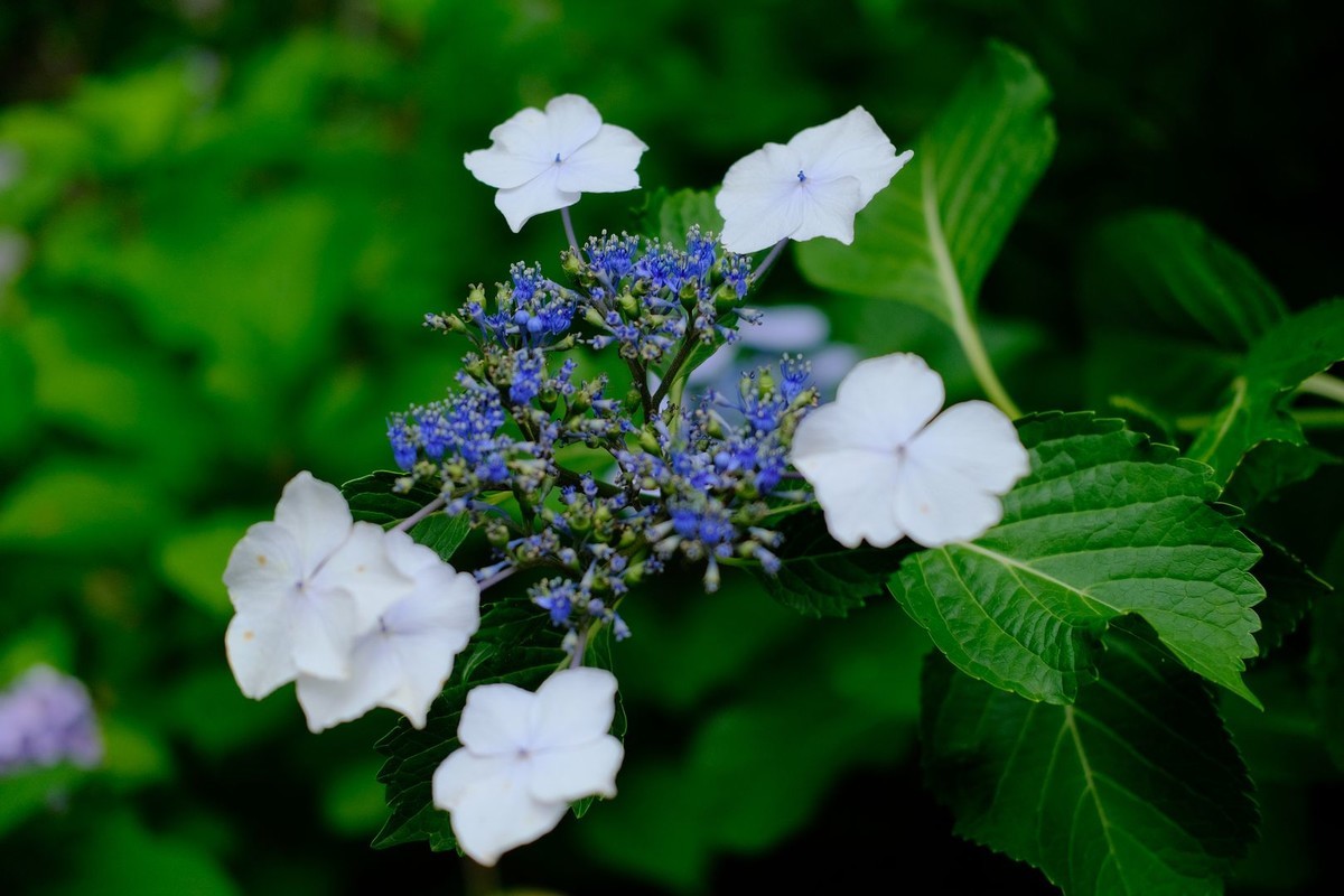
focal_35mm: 53
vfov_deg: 25.5
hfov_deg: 37.5
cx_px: 672
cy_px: 448
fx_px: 1979
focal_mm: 35
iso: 640
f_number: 2
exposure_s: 1/4000
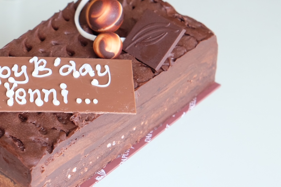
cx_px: 92
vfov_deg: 12.9
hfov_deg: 19.2
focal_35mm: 106
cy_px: 102
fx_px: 827
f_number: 4
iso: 400
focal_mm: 50.5
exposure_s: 1/45
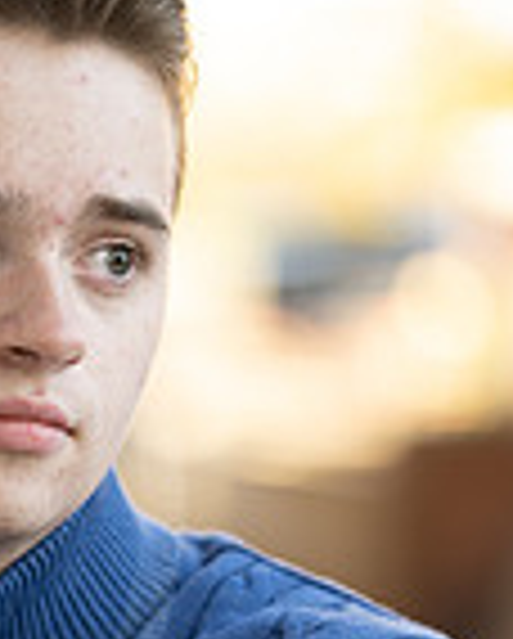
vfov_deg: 7.6
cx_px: -126
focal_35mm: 252
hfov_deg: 6.1
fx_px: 4772
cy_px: 662
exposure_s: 1/160
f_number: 1.8
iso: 100
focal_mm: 85
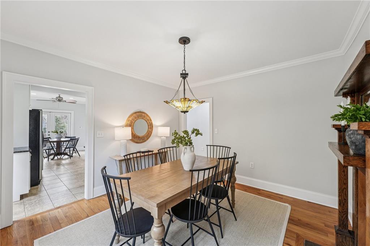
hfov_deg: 104.3
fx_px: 144
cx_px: 185
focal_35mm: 14
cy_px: 123
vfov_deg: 81.1
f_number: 8
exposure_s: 1/5
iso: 100
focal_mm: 14
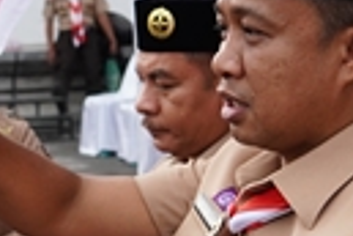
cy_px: 73
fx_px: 1755
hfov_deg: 11.3
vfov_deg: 7.7
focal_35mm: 179
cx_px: -60
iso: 640
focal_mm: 24
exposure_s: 1/1600
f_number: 4
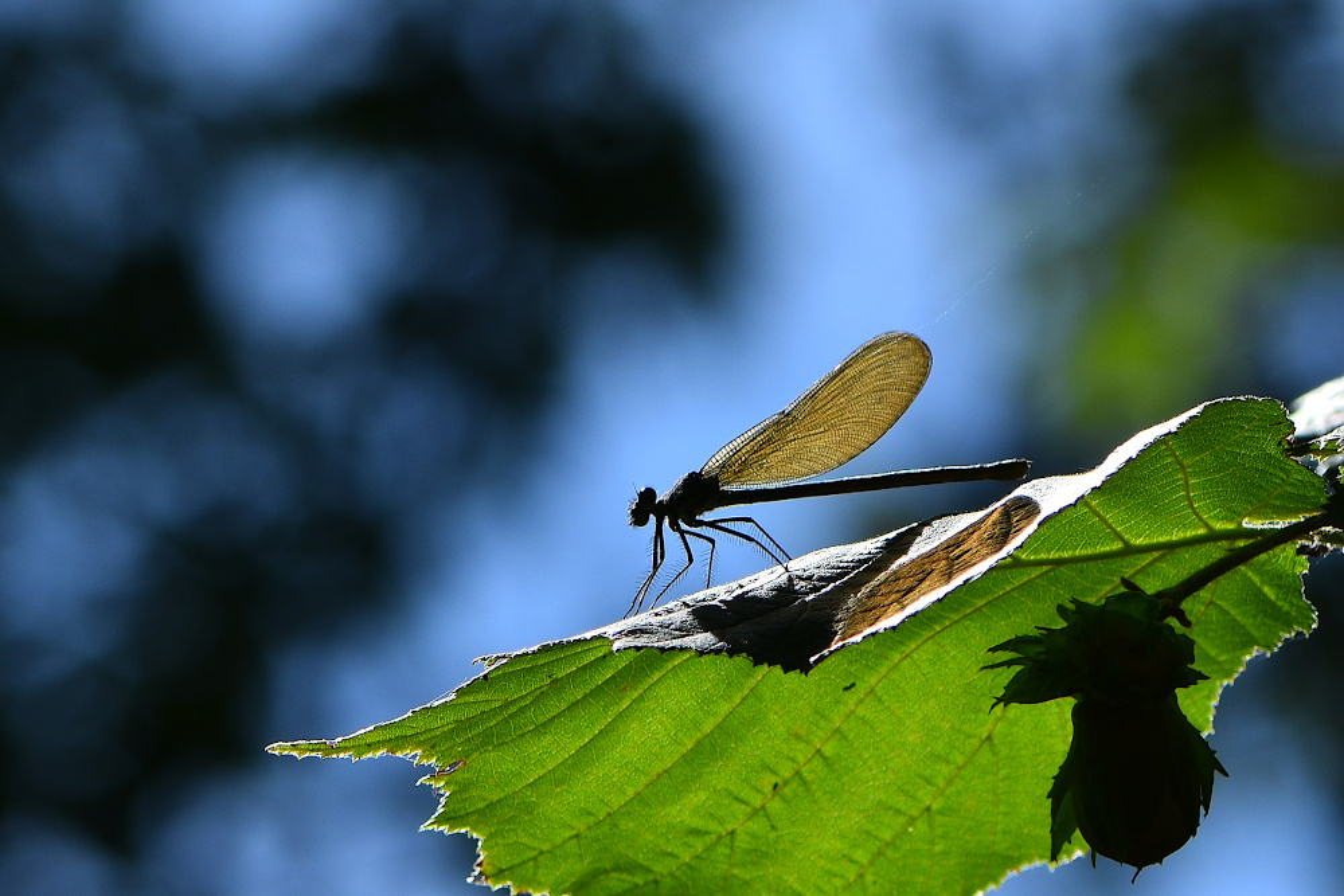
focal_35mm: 158
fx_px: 5880
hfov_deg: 13.0
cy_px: 448
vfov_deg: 8.7
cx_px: 672
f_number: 8
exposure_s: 1/640
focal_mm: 105
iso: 100
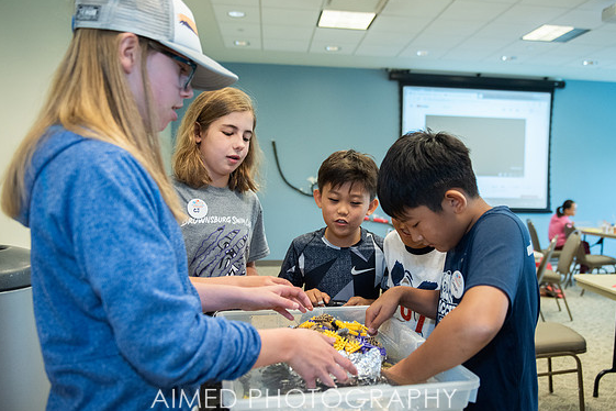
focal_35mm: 32
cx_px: 346
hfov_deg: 58.5
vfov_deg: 41.1
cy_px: 223
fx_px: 548
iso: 1000
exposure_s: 1/250
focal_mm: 27
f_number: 2.8
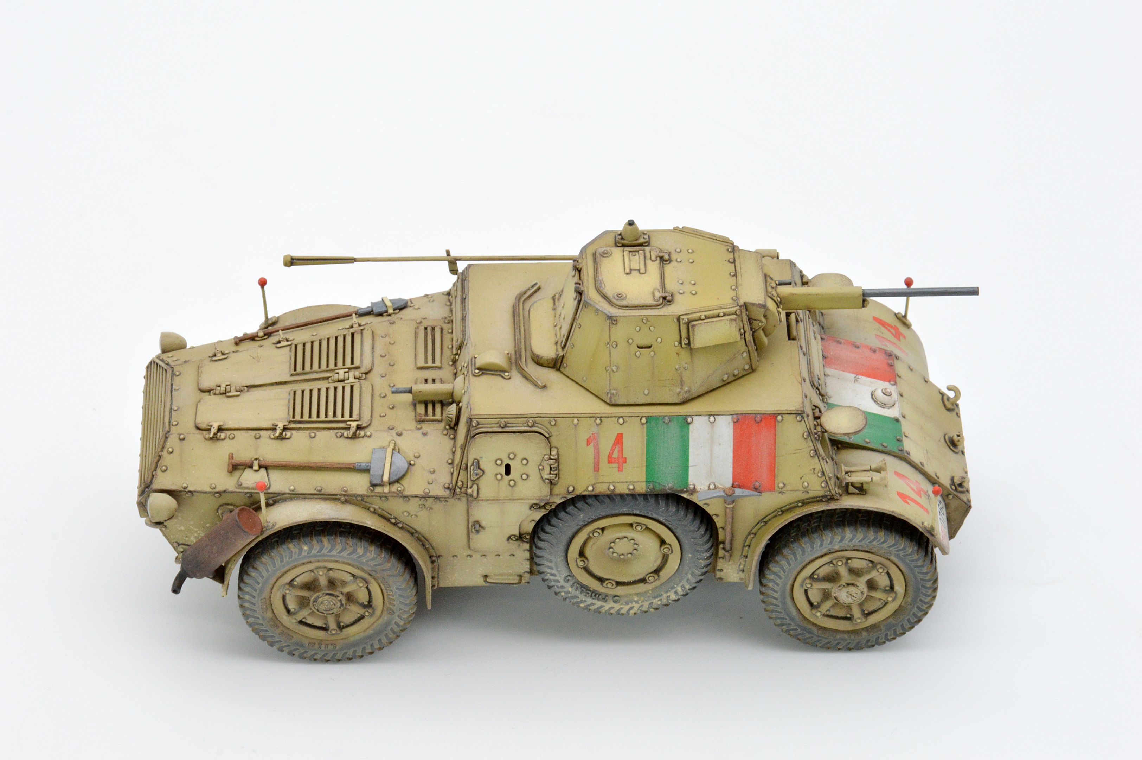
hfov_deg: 13.1
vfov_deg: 8.7
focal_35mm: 158
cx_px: 571
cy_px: 380
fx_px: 4992
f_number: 18
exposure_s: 1/20
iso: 800
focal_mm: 105
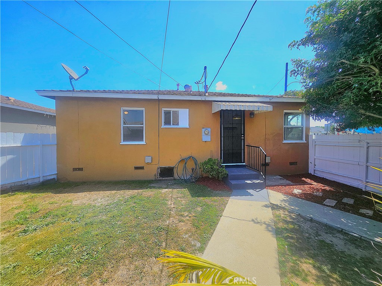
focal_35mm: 13
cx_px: 191
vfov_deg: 89.9
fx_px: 143
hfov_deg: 106.2
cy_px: 143
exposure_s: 1/1000
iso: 32
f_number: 2.2
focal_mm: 1.74
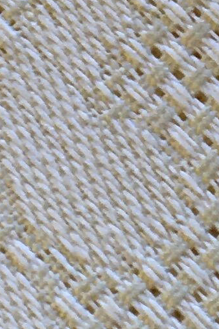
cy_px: -184
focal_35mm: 240
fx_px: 2190
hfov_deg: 5.7
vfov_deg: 8.4
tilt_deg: -68.2
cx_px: -81
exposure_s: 1/100
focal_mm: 4.15
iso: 25
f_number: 2.2
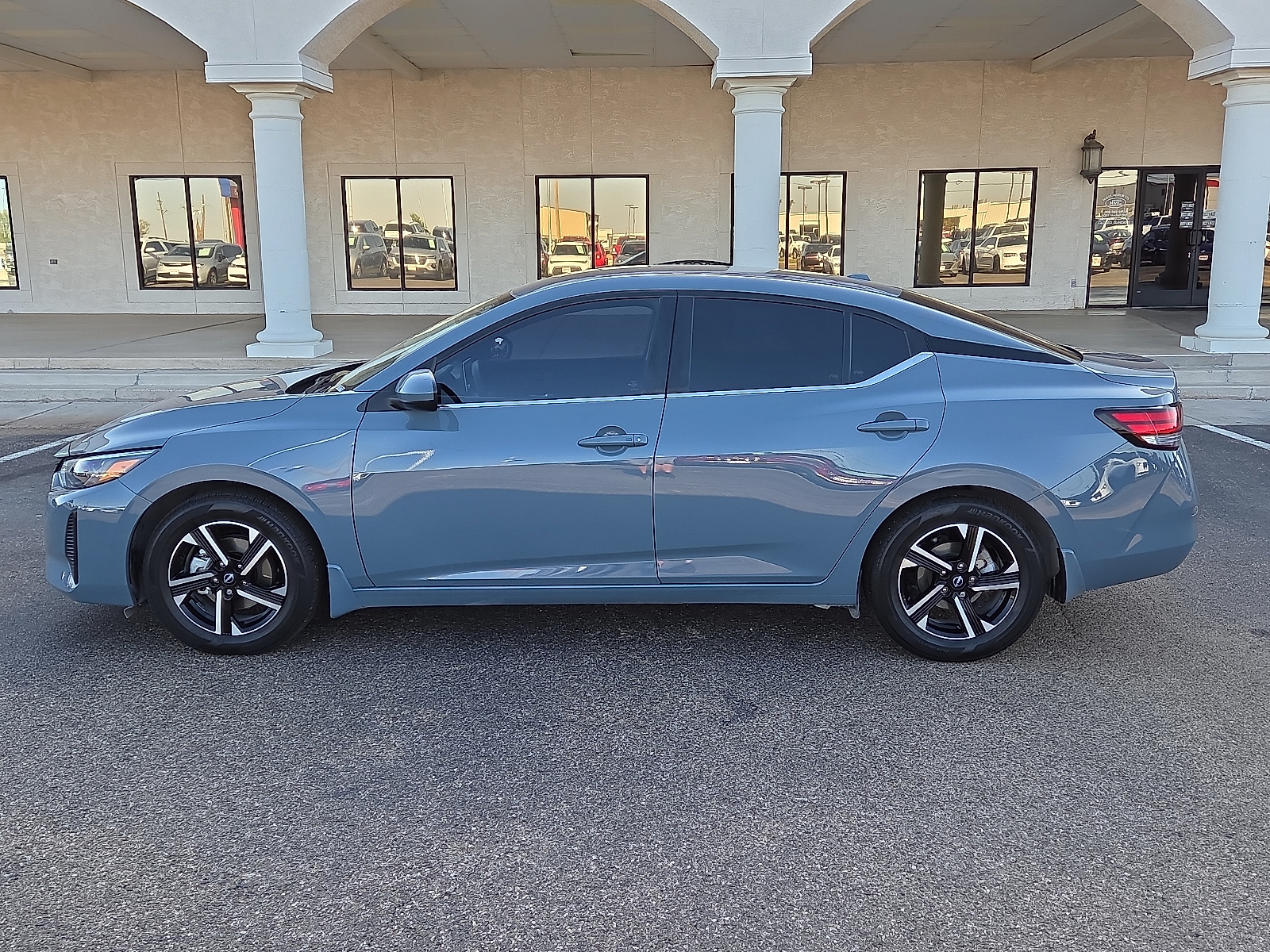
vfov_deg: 44.2
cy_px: 476
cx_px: 635
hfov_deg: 56.8
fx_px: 1174
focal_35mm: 32
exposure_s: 1/213
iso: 25
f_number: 1.8
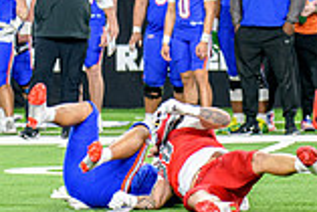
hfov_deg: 2.9
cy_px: 92
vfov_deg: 1.9
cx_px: 101
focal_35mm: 719
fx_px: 6337
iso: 1250
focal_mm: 195
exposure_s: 1/400
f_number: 2.8
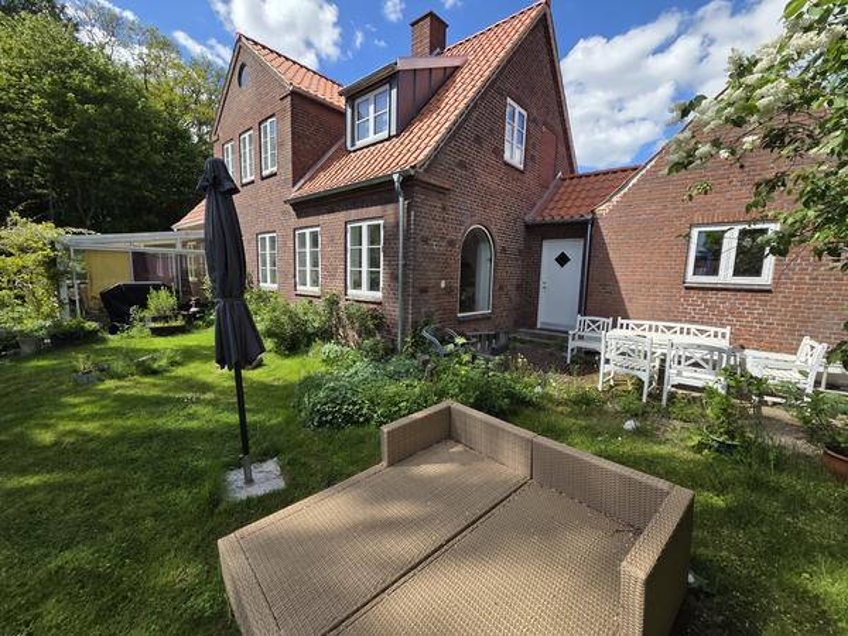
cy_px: 318
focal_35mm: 13
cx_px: 424
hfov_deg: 106.2
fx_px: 318
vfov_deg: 89.9
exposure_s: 1/1399
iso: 50
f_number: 2.2
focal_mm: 2.2
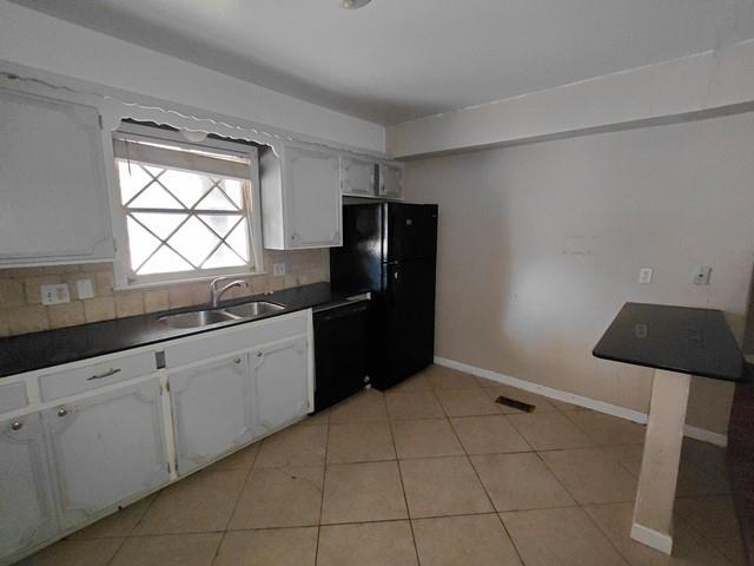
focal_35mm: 16
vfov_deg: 78.1
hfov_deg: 94.5
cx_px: 377
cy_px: 283
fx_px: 349
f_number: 2.2
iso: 1000
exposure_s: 1/10
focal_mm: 1.64
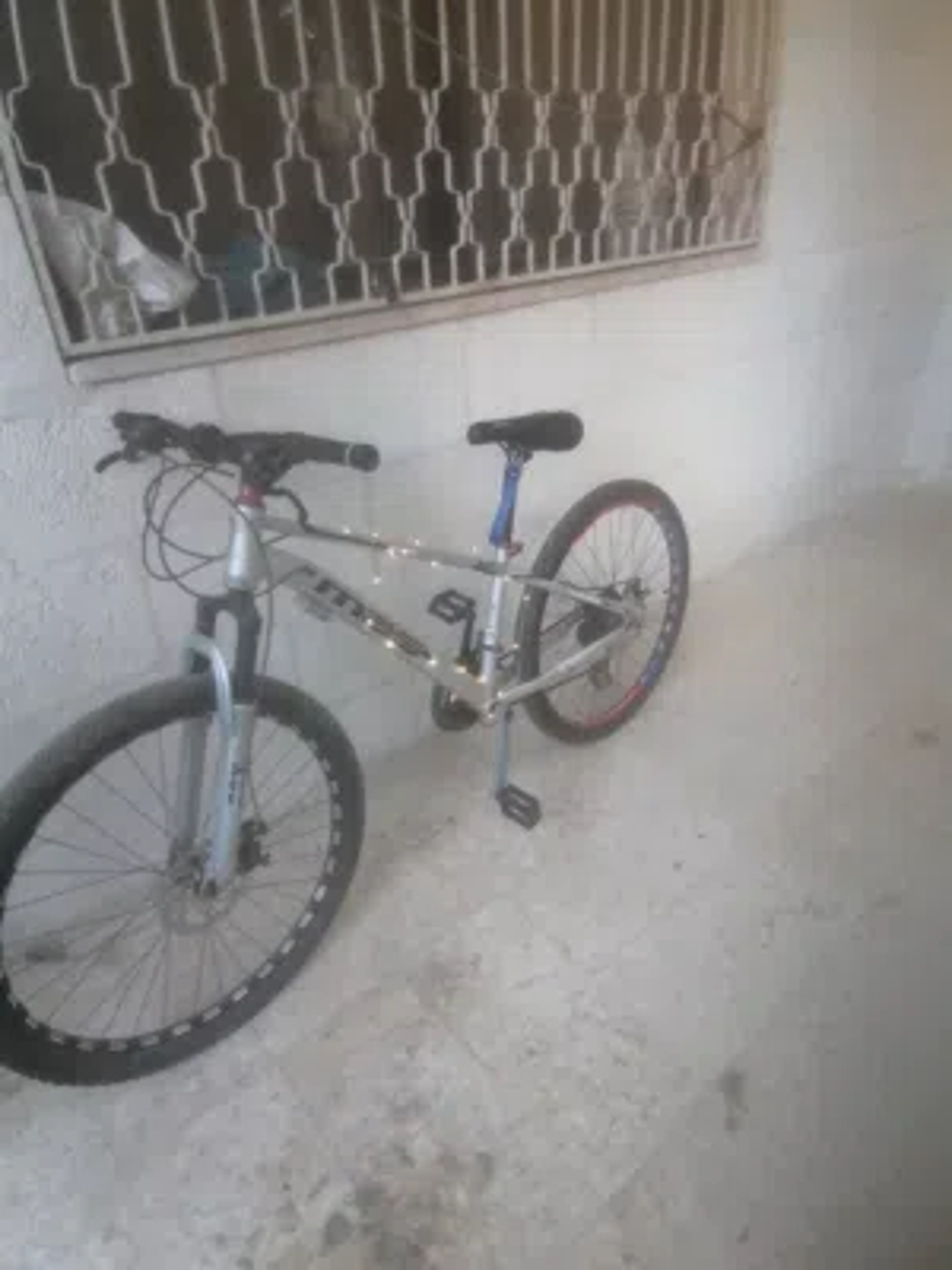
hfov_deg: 63.4
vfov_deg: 79.0
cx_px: 476
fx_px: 770
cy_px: 635
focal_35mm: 21
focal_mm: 1.78
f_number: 2.4
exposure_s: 1/33.3
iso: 160
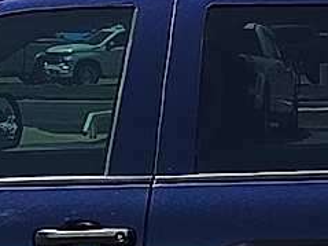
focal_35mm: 261
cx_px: 254
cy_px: 271
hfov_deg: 7.6
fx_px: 2472
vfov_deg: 5.7
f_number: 1.8
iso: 76
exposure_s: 1/5000
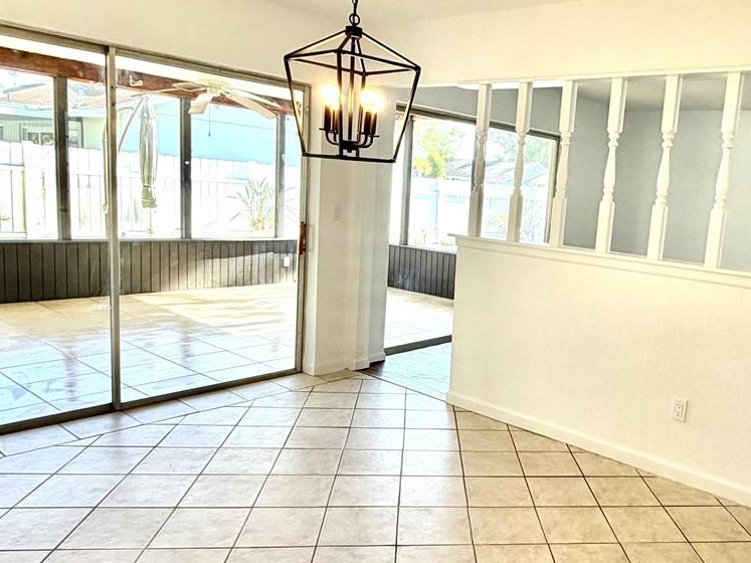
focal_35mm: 30
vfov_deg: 46.8
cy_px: 288
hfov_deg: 58.2
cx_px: 521
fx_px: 651
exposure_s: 1/120
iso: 160
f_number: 2.2
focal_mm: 2.22
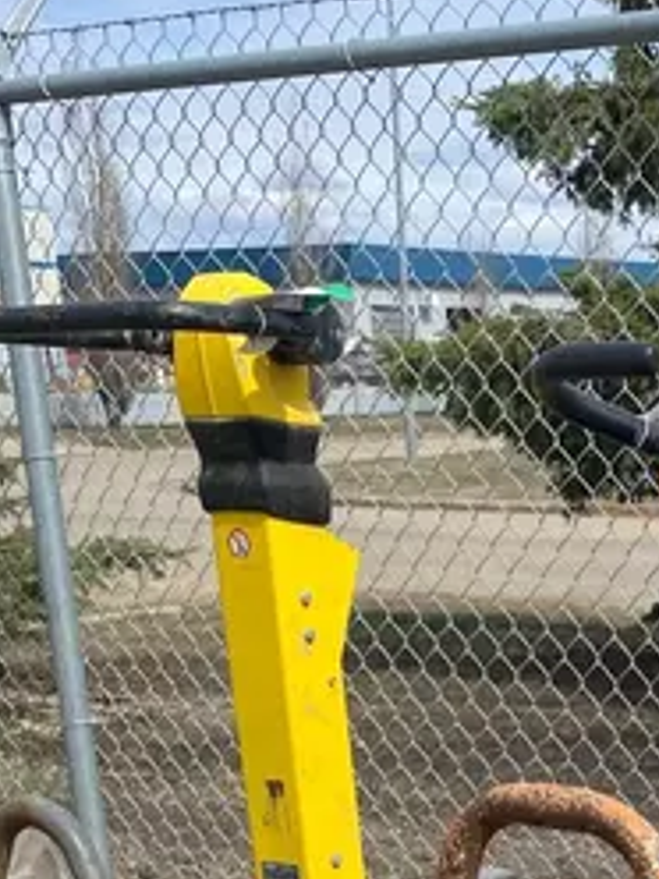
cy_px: 1246
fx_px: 1955
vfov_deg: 21.9
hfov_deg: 18.5
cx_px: 712
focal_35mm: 77
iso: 32
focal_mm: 4.25
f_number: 1.8
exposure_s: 1/2410
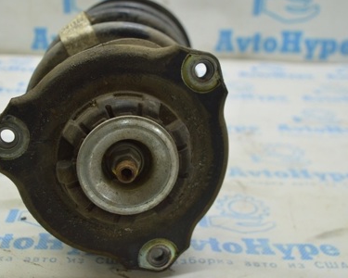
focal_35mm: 48
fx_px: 494
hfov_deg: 38.5
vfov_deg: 31.4
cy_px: 134
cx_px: 127
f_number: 3.5
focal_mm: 20
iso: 400
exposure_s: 1/40
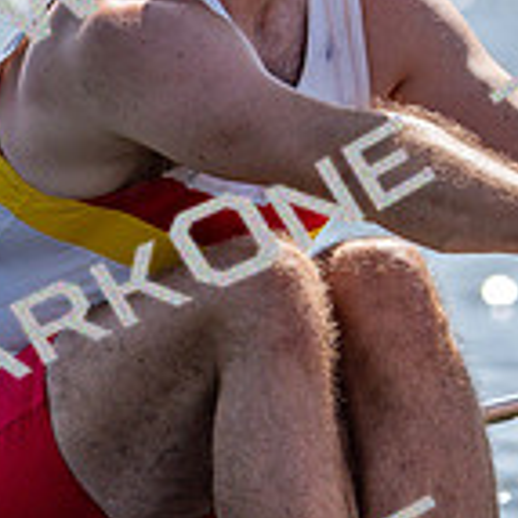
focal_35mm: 982
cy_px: 107
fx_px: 16625
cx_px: 326
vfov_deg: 1.8
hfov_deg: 1.8
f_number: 5.6
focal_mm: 284
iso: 320
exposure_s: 1/2000
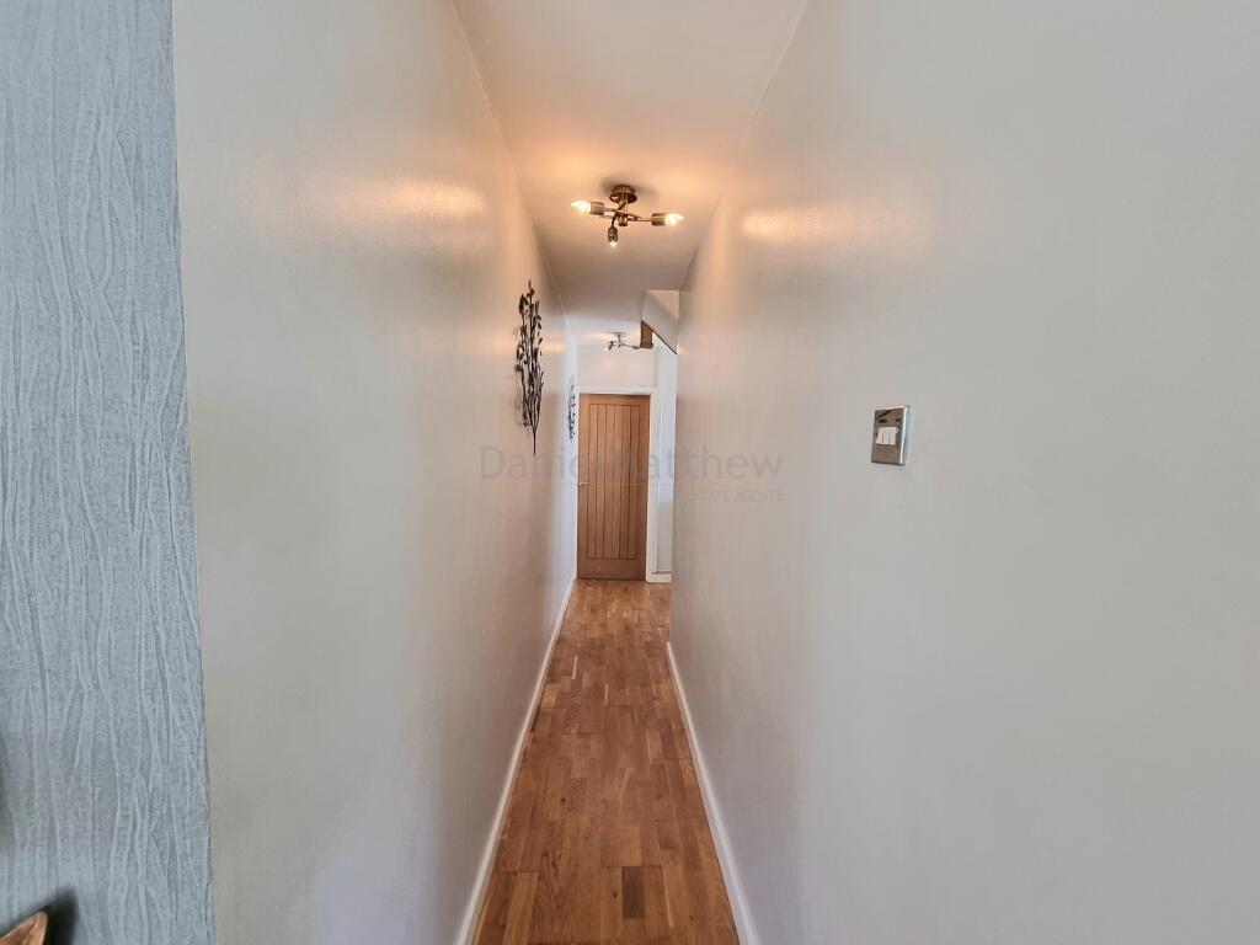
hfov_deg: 106.2
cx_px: 630
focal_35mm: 13
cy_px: 472
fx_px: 473
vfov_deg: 89.9
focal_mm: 2.2
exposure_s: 1/50
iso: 200
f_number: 2.2
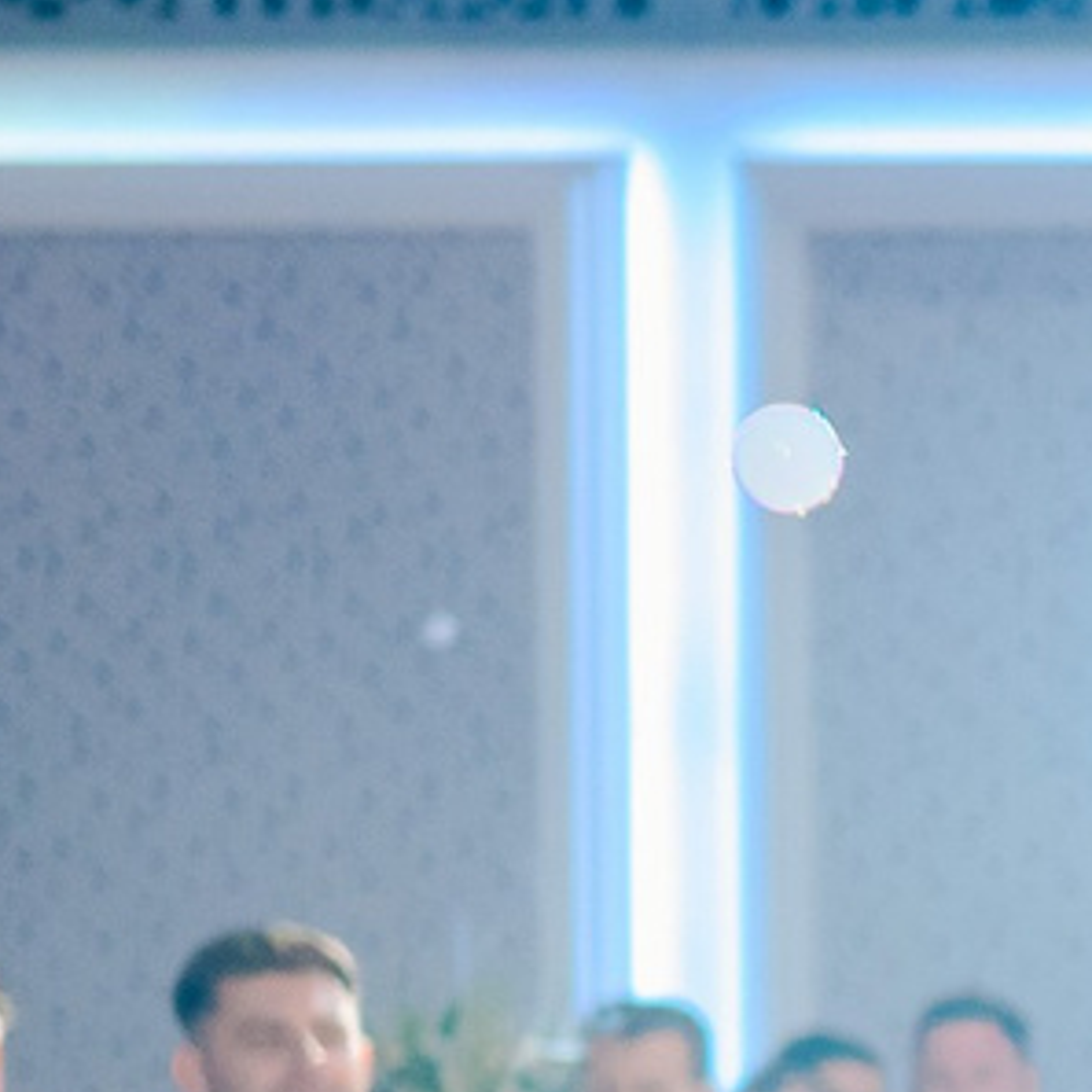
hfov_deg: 6.3
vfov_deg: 6.8
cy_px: 1487
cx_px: 3327
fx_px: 9137
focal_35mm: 256
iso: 800
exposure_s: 1/200
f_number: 2
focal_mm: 35
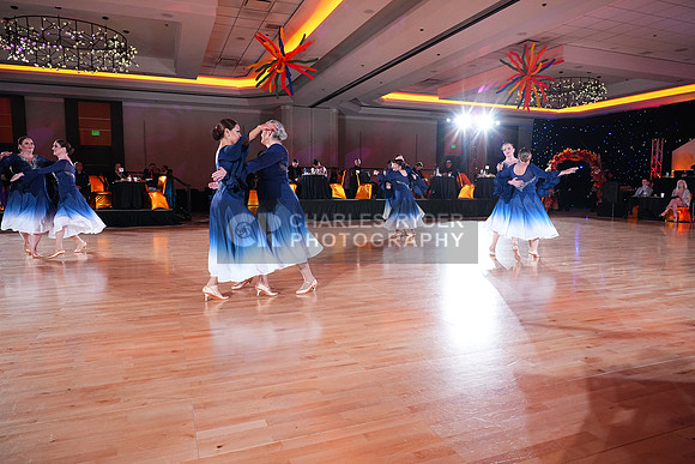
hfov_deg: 73.7
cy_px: 232
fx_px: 463
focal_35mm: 24
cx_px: 348
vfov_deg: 53.2
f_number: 4.5
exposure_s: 1/400
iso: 5000
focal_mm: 24
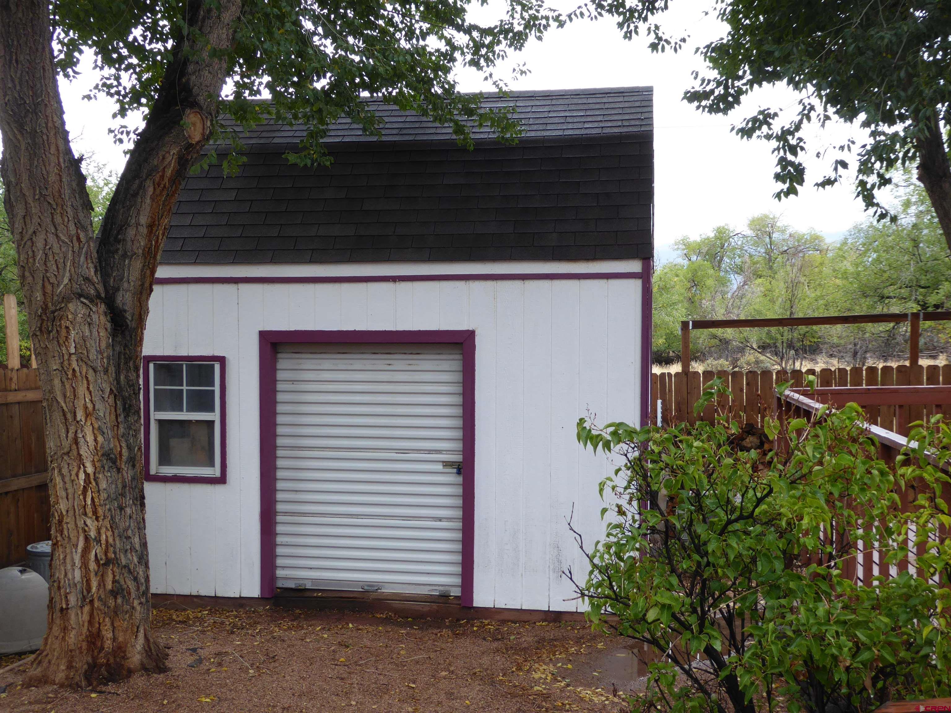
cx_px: 476
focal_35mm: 37
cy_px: 356
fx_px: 1016
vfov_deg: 38.7
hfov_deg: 50.1
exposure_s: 1/60
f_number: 3.7
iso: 125
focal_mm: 6.7
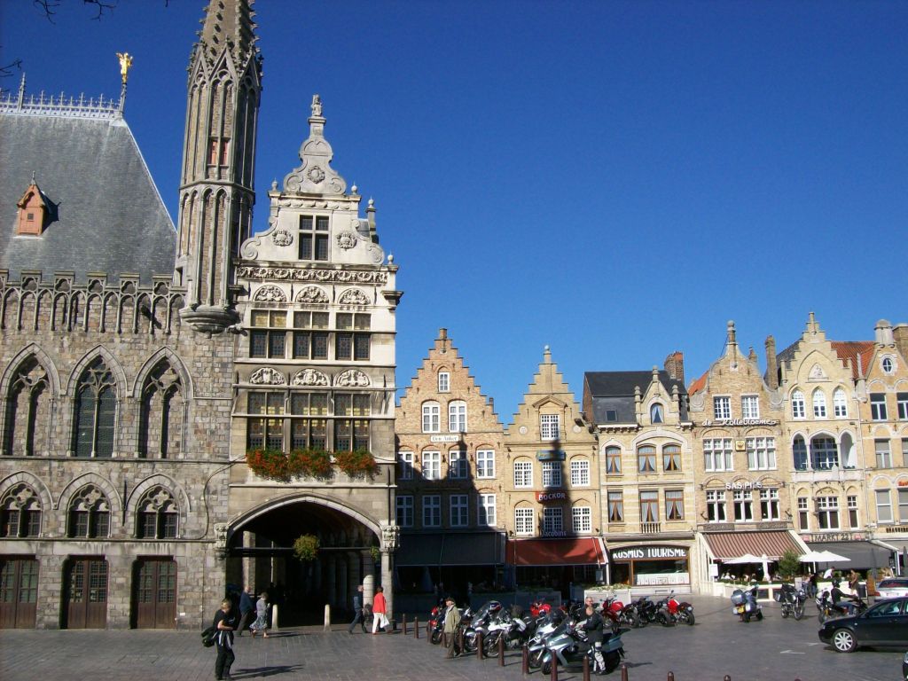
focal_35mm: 36
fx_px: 944
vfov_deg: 39.7
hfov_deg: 51.4
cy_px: 340
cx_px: 454
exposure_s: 1/749
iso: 80
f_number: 4.8
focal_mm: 6
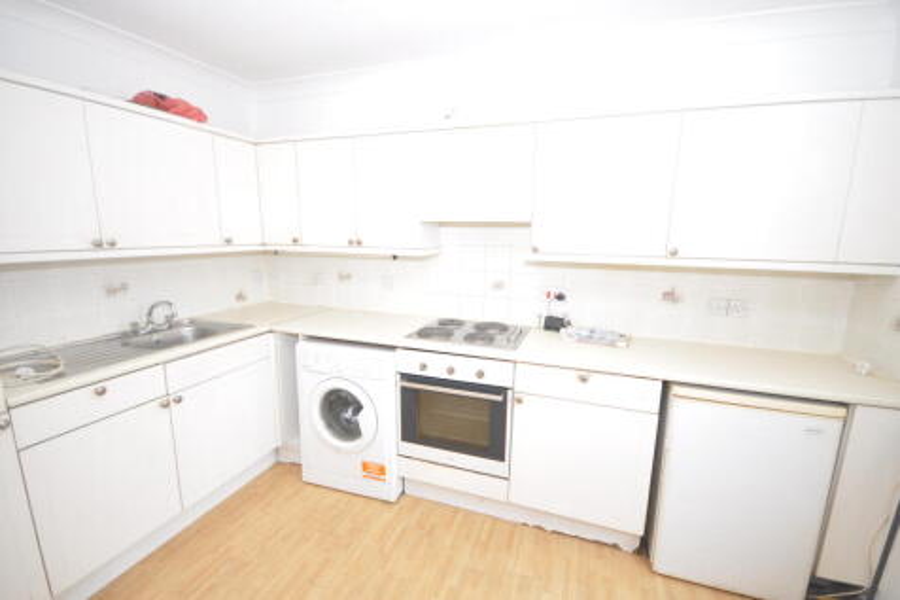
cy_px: 300
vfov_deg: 77.3
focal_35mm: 15
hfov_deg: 100.4
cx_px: 450
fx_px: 375
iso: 640
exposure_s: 1/60
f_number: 4
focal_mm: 10
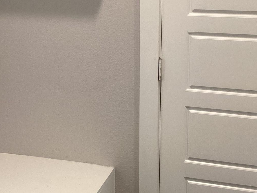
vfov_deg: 23.1
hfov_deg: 30.7
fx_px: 468
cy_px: 50
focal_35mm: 63
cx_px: 120
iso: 200
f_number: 2.4
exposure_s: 1/60
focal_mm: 3.3
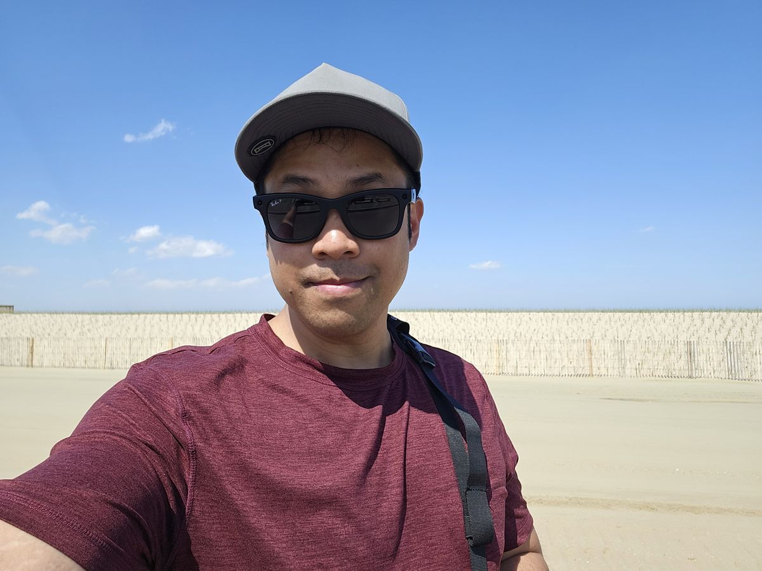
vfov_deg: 54.9
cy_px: 286
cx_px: 381
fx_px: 550
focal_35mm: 25
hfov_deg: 69.4
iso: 25
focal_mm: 3.3
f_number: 2.2
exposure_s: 1/588
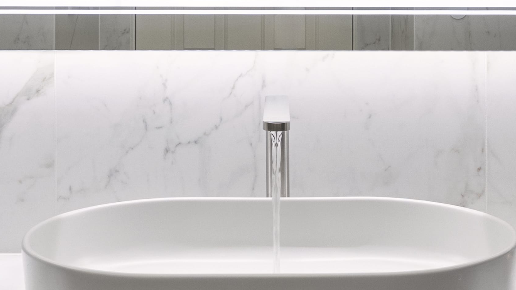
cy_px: -14
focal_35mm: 71
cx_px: 294
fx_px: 971
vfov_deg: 16.6
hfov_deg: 29.7
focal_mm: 19
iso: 1250
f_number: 11
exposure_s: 1/8
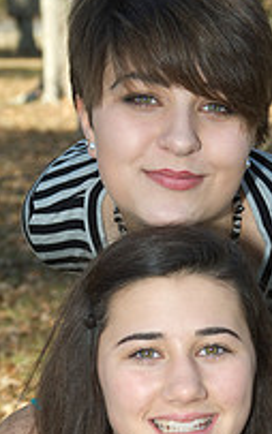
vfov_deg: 15.8
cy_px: 381
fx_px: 1553
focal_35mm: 131
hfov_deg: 10.0
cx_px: 198
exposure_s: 1/160
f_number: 6.3
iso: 100
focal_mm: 58
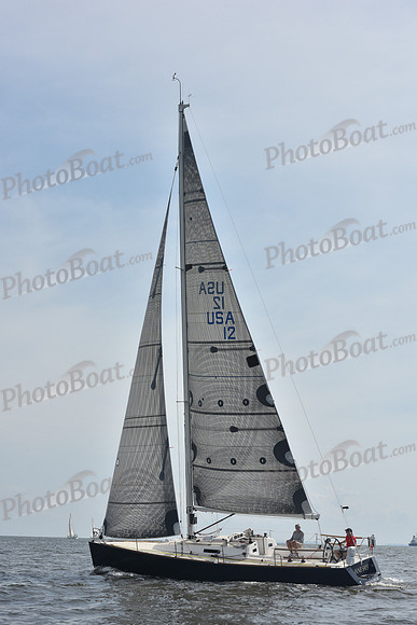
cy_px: 312
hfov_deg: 19.5
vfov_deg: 28.8
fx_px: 1215
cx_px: 208
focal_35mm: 70
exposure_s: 1/1250
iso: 320
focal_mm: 70
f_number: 11
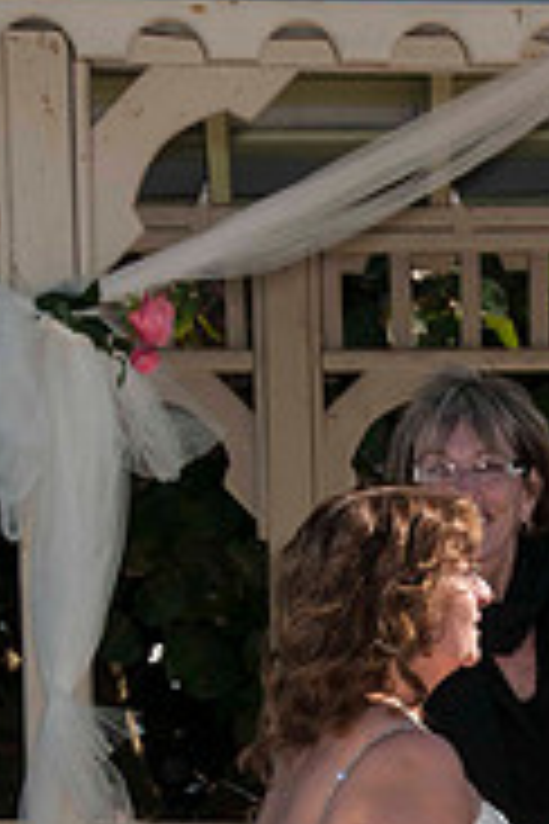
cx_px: 601
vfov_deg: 9.2
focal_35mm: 221
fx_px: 5055
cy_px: 1000
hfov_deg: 6.2
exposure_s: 1/250
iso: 100
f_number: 10
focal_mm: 60
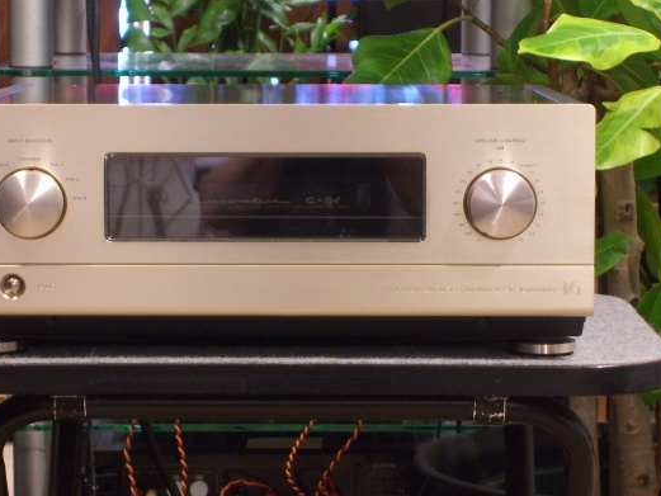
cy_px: 202
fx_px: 2674
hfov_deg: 14.1
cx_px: 269
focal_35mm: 140
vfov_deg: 10.6
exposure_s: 1/8
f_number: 5.1
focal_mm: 23.7
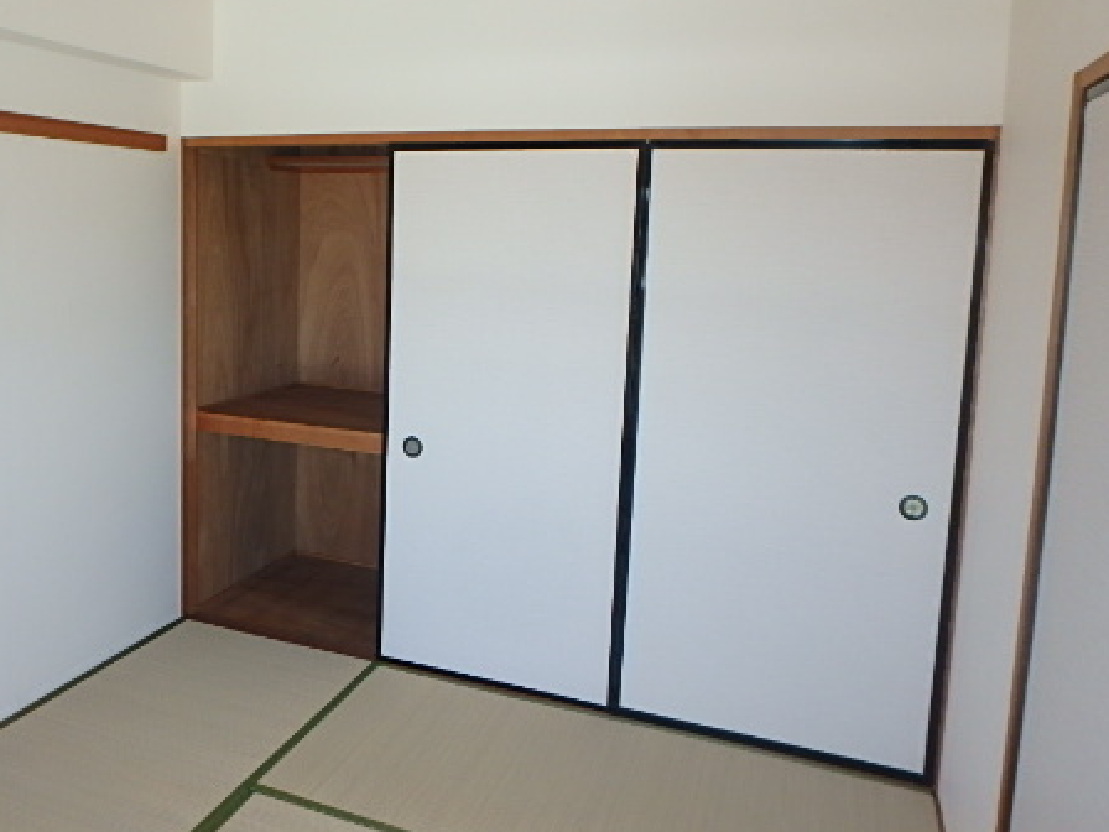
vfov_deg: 46.6
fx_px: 961
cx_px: 369
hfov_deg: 58.6
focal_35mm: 30
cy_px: 344
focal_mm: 3.7
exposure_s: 1/60
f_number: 3.5
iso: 200
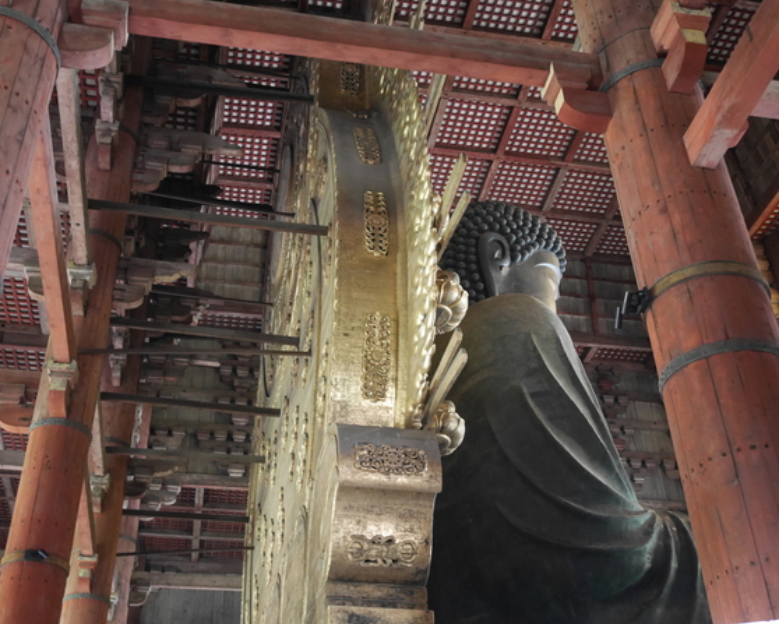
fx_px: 969
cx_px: 384
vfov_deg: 35.7
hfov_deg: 43.8
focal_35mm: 42
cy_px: 311
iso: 3200
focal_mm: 20
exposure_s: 1/13
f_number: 4.6
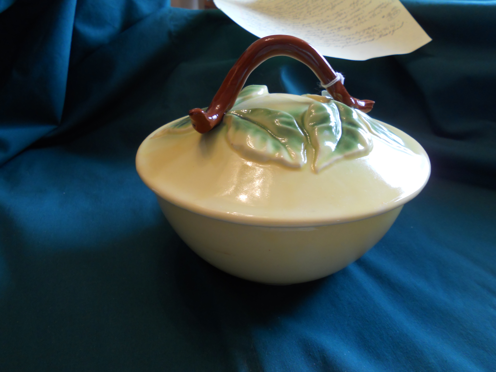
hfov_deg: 56.8
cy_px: 186
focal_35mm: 32
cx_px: 248
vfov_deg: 44.2
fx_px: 459
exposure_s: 1/30
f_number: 3.5
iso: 160
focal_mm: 5.8
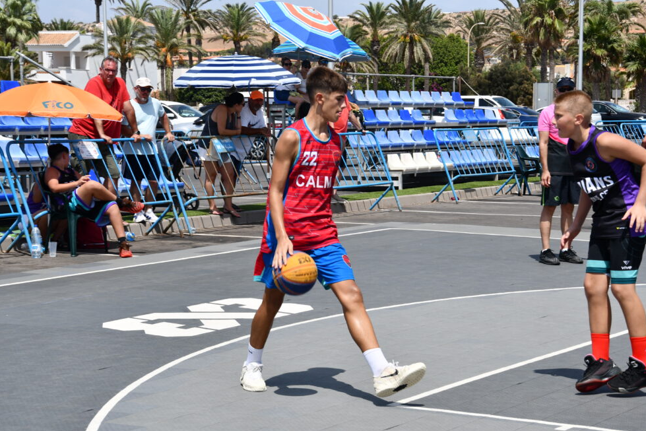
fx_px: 1633
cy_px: 216
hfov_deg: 22.4
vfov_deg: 15.0
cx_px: 337
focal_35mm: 91
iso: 100
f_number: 9
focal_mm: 58
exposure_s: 1/320
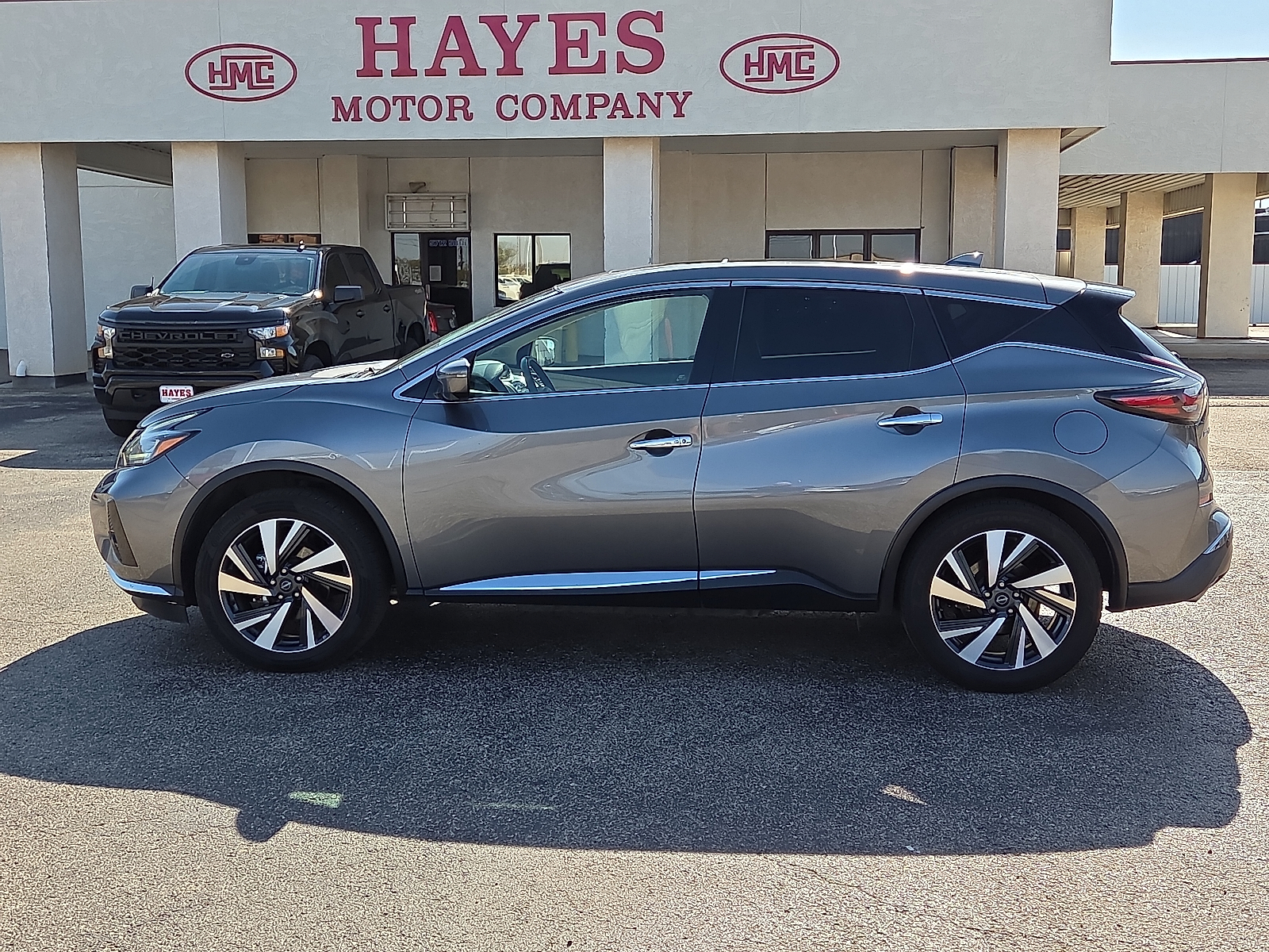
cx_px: 634
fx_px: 1430
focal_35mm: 39
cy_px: 476
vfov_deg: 36.8
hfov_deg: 47.9
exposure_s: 1/667
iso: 25
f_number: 1.8
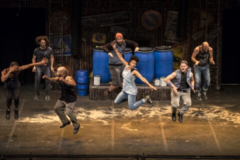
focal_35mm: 135
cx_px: 120
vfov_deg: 10.2
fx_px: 900
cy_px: 80
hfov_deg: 15.2
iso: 1600
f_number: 2.8
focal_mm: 90
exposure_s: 1/180
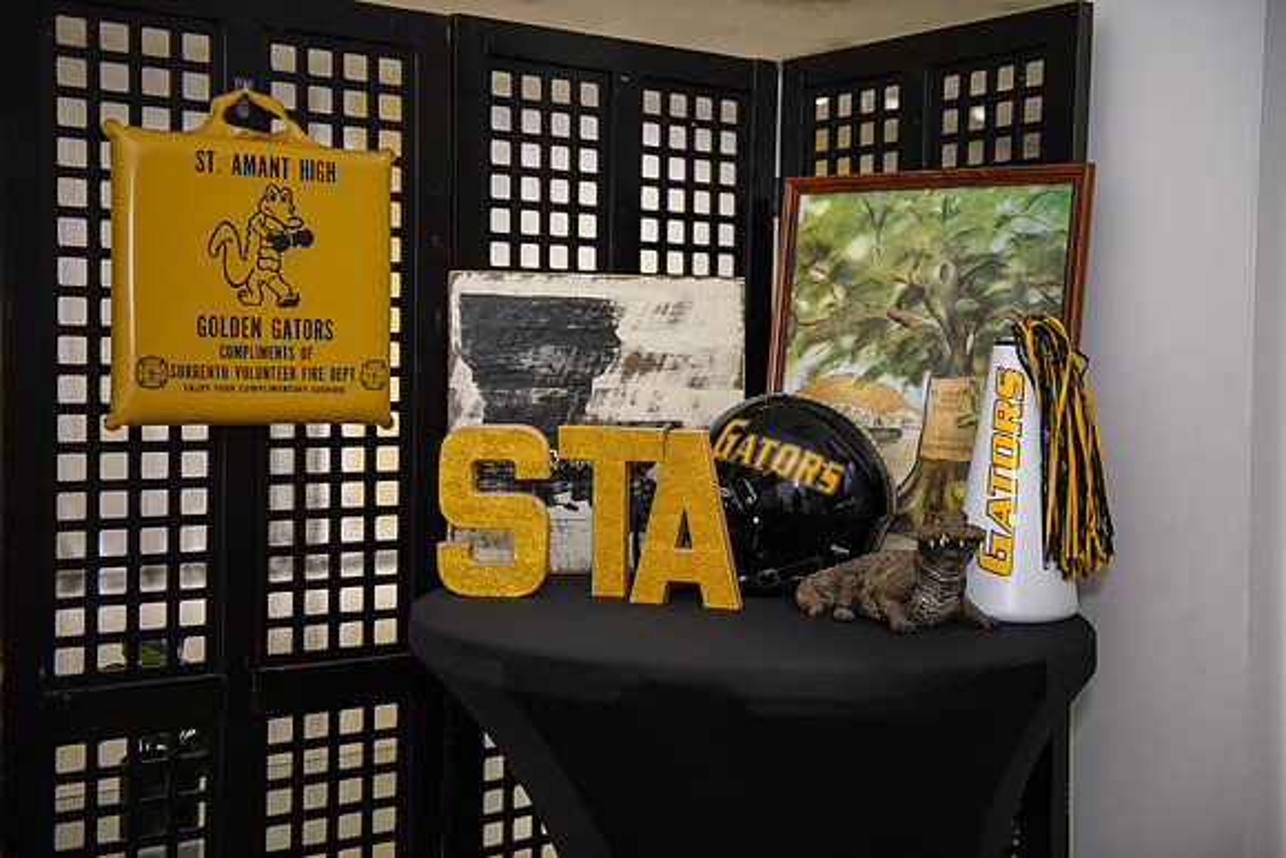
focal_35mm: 48
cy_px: 429
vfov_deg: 28.1
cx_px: 643
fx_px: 1715
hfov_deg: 41.1
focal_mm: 48
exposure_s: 1/200
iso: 320
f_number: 2.8
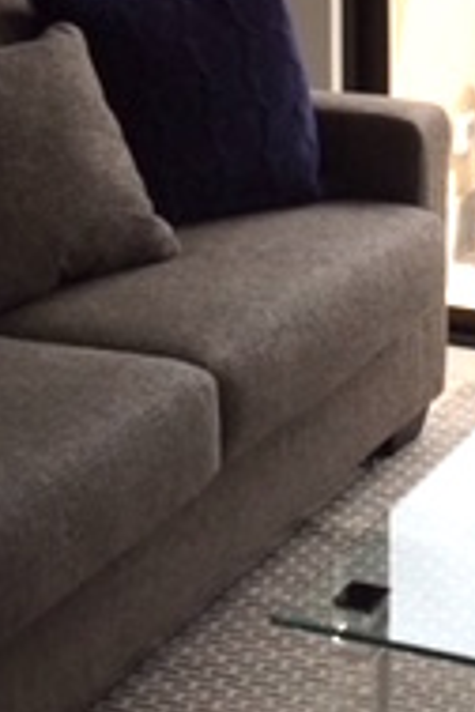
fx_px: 2019
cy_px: 4
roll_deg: -0.7
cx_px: 532
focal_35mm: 102
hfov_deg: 13.1
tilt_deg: -11.5
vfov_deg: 19.5
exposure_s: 1/370
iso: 32
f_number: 2.2
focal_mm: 4.15
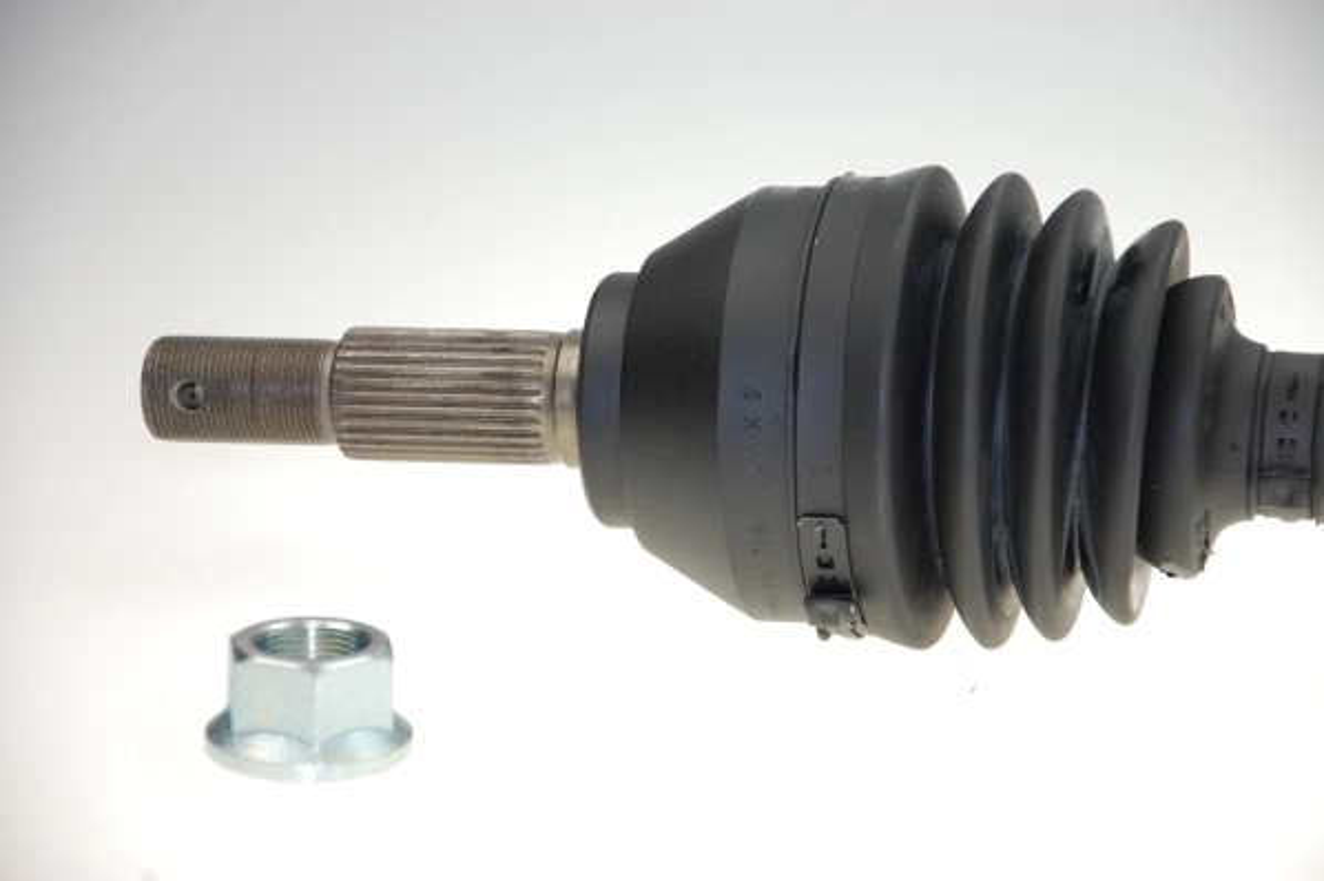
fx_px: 5789
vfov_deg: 8.7
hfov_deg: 13.0
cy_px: 440
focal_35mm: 158
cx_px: 662
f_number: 5.6
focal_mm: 105
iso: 400
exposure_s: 1/250
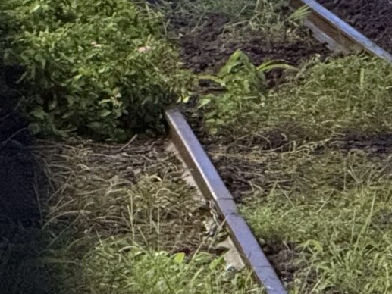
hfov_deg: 3.3
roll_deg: +1.6
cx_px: -100
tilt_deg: -2.5
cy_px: -17
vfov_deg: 2.5
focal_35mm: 594
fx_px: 6728
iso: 1600
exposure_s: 1/20
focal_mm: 15.66
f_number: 2.8
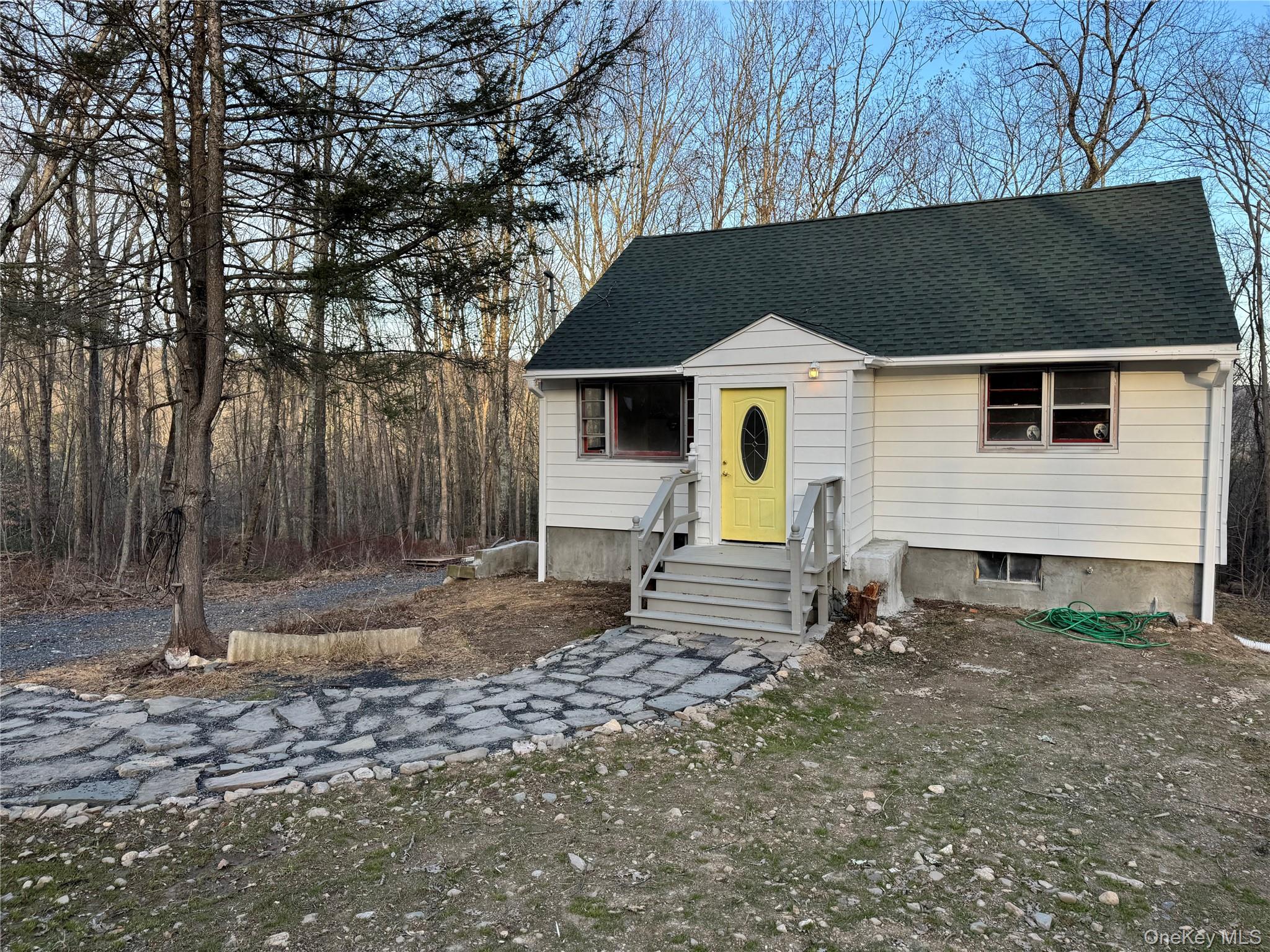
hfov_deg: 71.6
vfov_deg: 56.8
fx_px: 881
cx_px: 635
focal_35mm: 24
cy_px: 476
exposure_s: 1/582
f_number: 1.78
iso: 80
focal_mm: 6.76
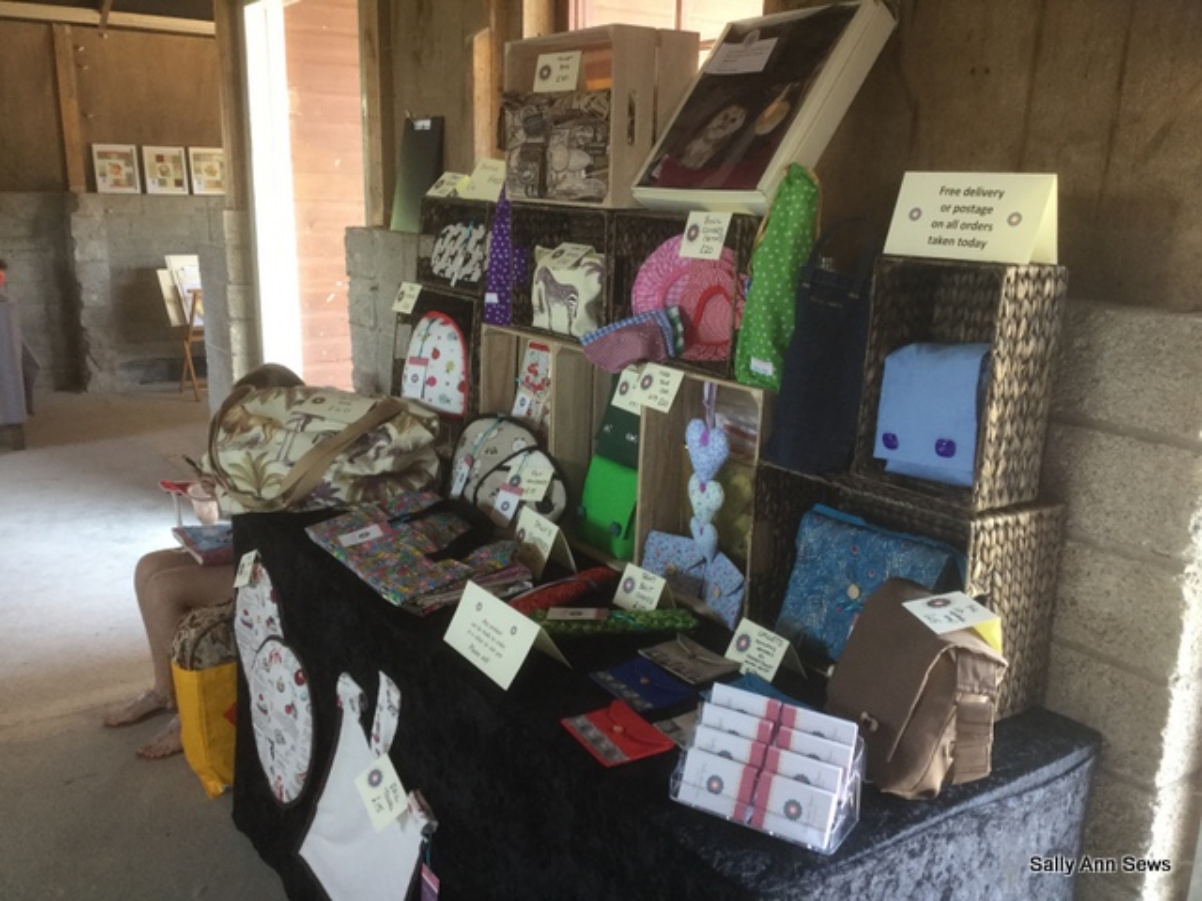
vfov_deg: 45.4
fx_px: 1076
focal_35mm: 31
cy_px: 450
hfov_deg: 58.4
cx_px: 601
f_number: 2.4
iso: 100
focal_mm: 3.3
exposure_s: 1/33
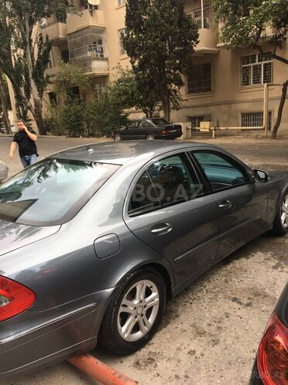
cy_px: 192
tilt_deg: -13.0
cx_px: 144
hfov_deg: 48.2
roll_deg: +4.3
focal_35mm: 29
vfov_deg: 61.7
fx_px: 322
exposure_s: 1/100
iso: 32
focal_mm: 4.15
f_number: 2.2
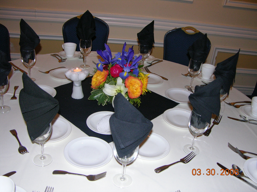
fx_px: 260
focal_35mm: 35
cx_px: 128
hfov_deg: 52.6
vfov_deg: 40.7
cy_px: 96
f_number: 2.8
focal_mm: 8.9
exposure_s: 1/60.1
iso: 200
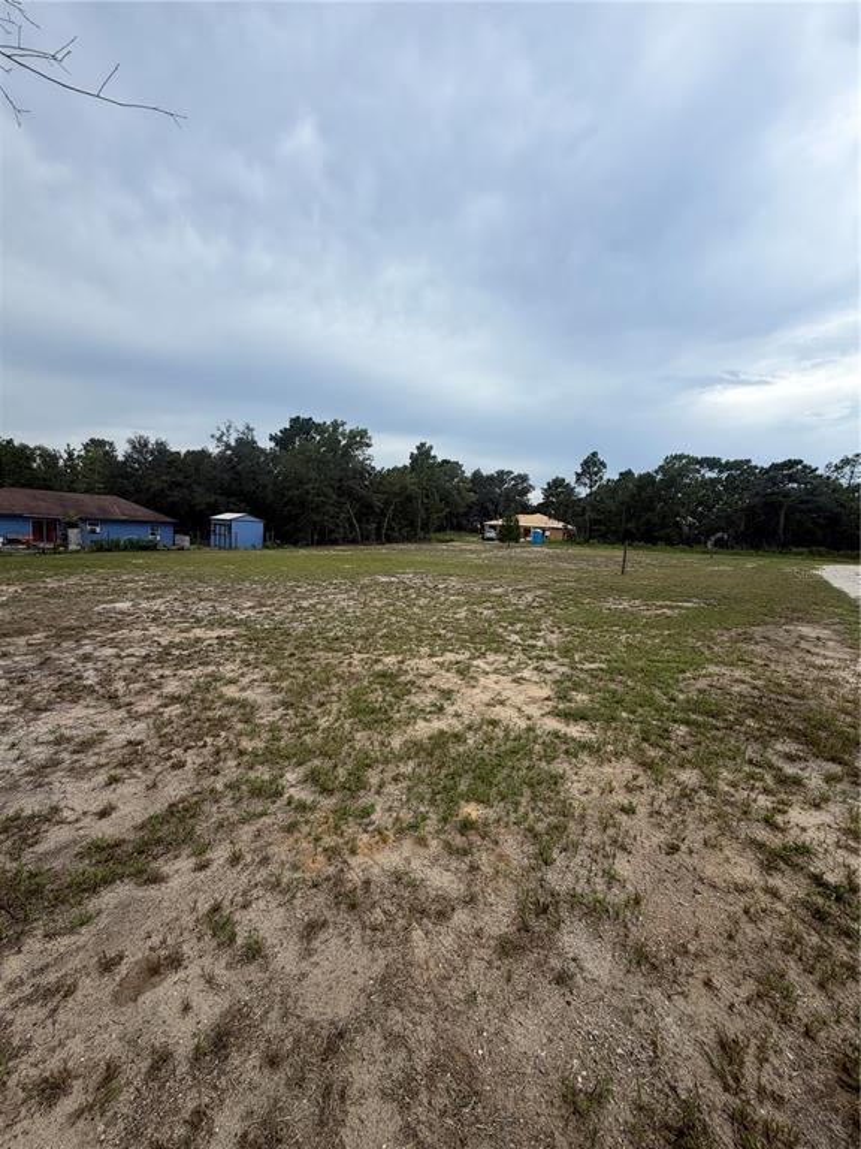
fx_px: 464
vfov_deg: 102.1
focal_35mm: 14
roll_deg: -3.3
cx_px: 430
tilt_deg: -5.9
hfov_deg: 85.7
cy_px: 574
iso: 32
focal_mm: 2.22
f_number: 2.2
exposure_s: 1/770
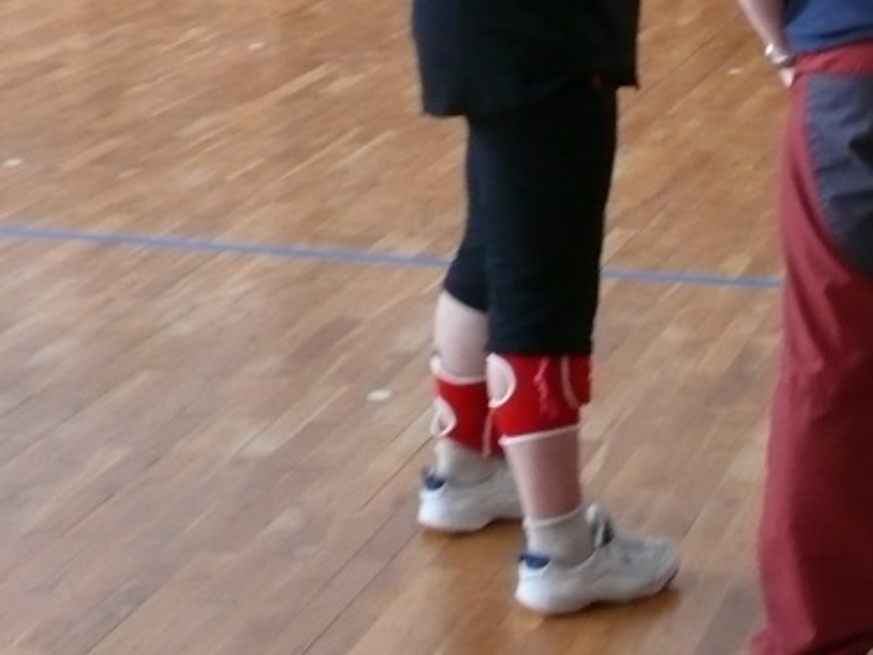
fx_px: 2523
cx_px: 1080
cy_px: 32
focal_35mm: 100
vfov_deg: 14.6
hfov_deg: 18.5
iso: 400
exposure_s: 1/80
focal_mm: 7.4
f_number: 2.8
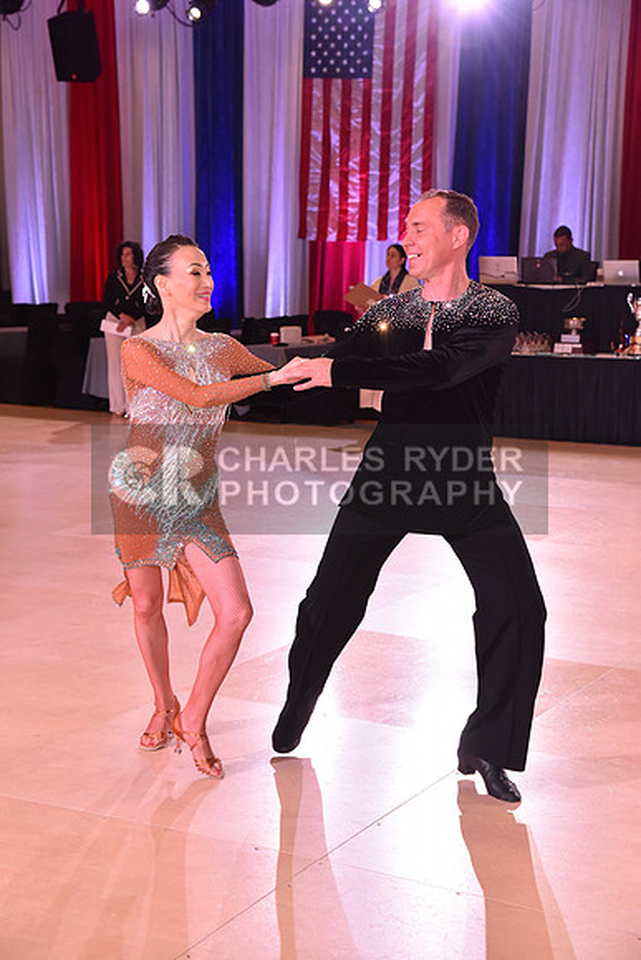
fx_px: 1735
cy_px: 480
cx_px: 320
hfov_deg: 20.9
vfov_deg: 31.0
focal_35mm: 65
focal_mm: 65
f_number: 6.3
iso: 2500
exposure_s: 1/250
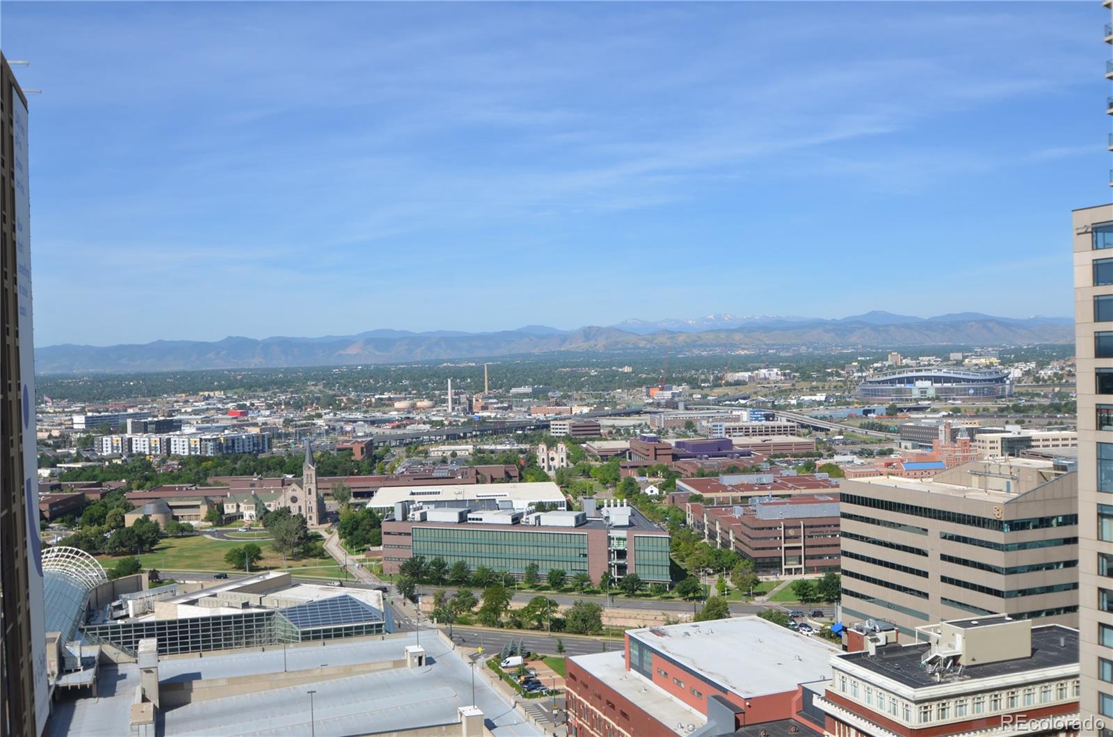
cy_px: 368
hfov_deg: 53.2
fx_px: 1110
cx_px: 556
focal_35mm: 36
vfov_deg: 36.7
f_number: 8
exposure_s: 1/250
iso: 100
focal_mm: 24
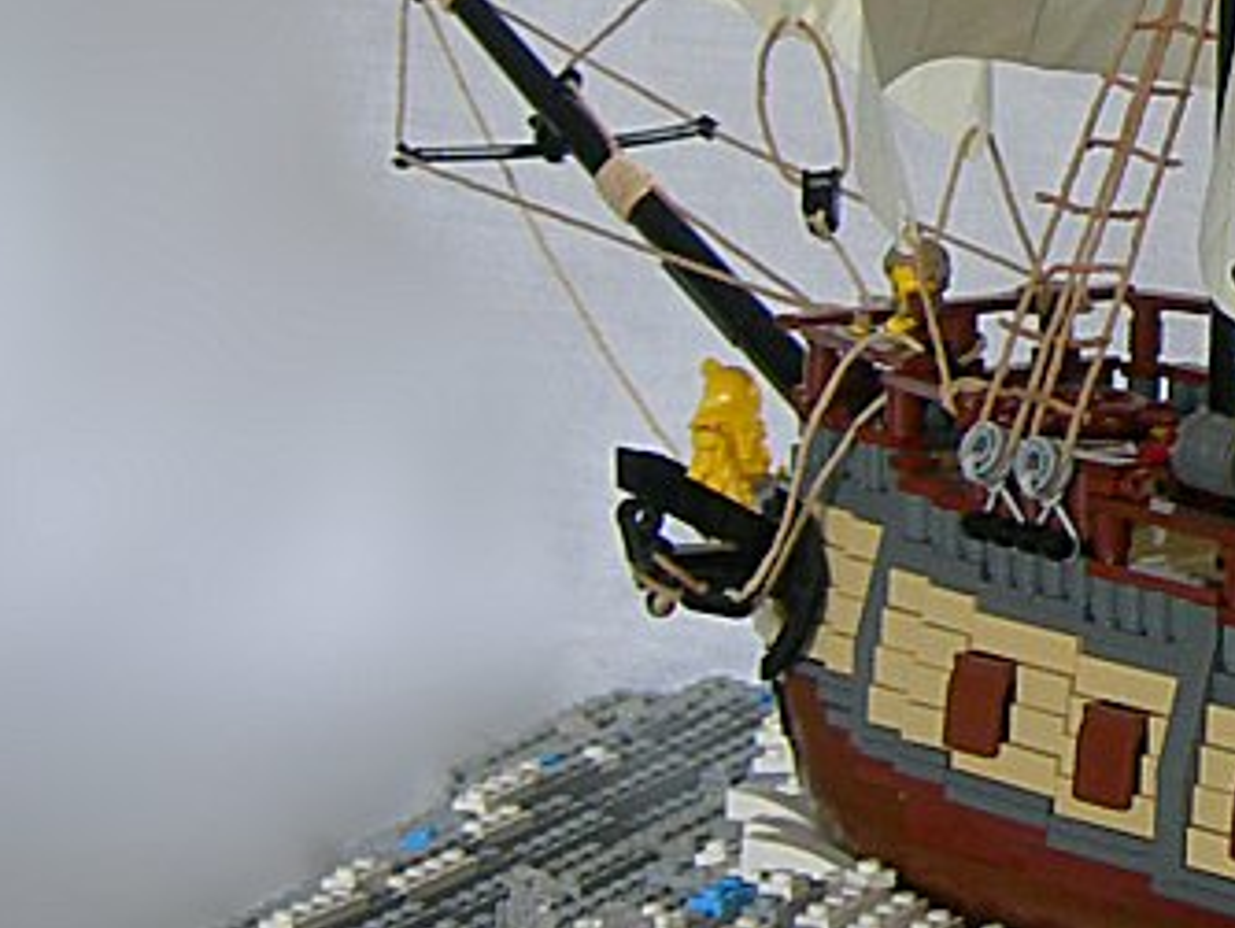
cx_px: 2141
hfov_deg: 10.2
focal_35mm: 183
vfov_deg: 8.1
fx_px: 6534
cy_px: -68
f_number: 3.2
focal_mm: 10.6
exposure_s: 1/4.7
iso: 50
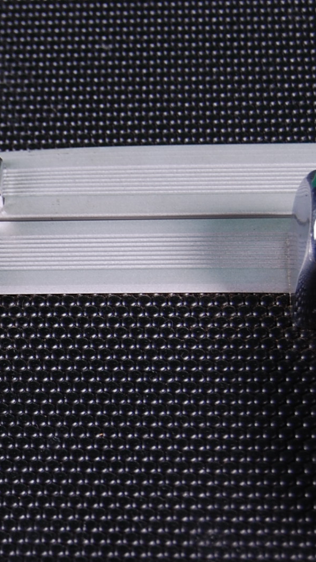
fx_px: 2385
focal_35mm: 160
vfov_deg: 13.4
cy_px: 394
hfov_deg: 7.4
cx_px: -204
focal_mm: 48
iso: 200
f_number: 8
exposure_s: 1/125
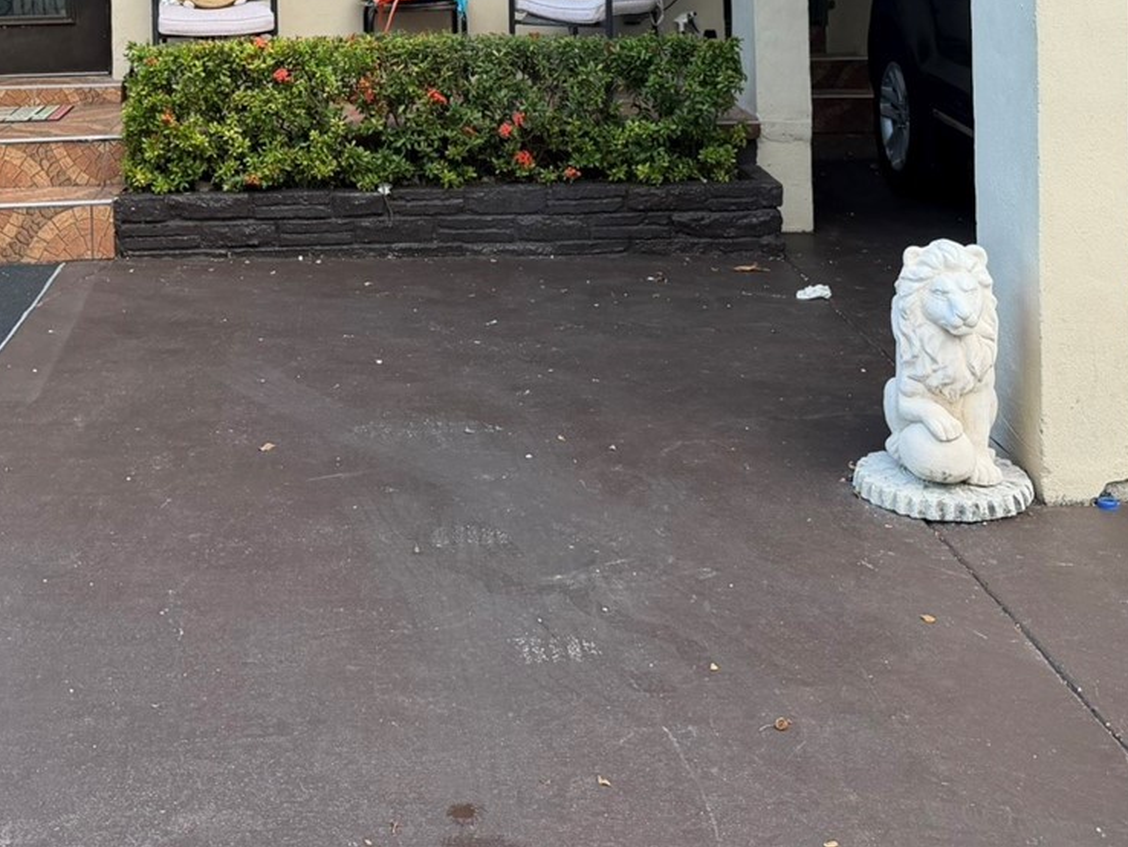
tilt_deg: -1.2
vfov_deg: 26.1
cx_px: 404
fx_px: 1695
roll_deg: +0.5
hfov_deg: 36.5
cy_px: -69
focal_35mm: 52
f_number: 1.78
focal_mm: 6.76
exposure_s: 1/524
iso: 100
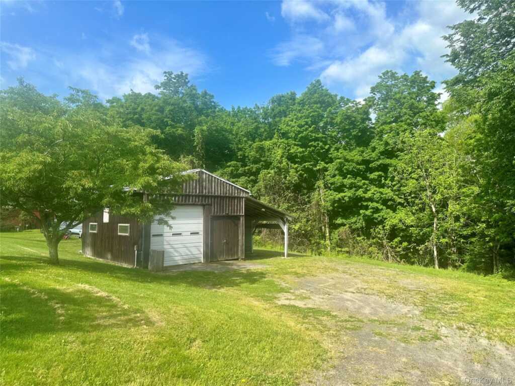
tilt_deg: +2.9
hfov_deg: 71.6
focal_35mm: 24
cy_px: 193
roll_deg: +0.3
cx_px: 258
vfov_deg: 56.8
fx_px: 357
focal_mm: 6.86
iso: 80
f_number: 1.78
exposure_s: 1/2660
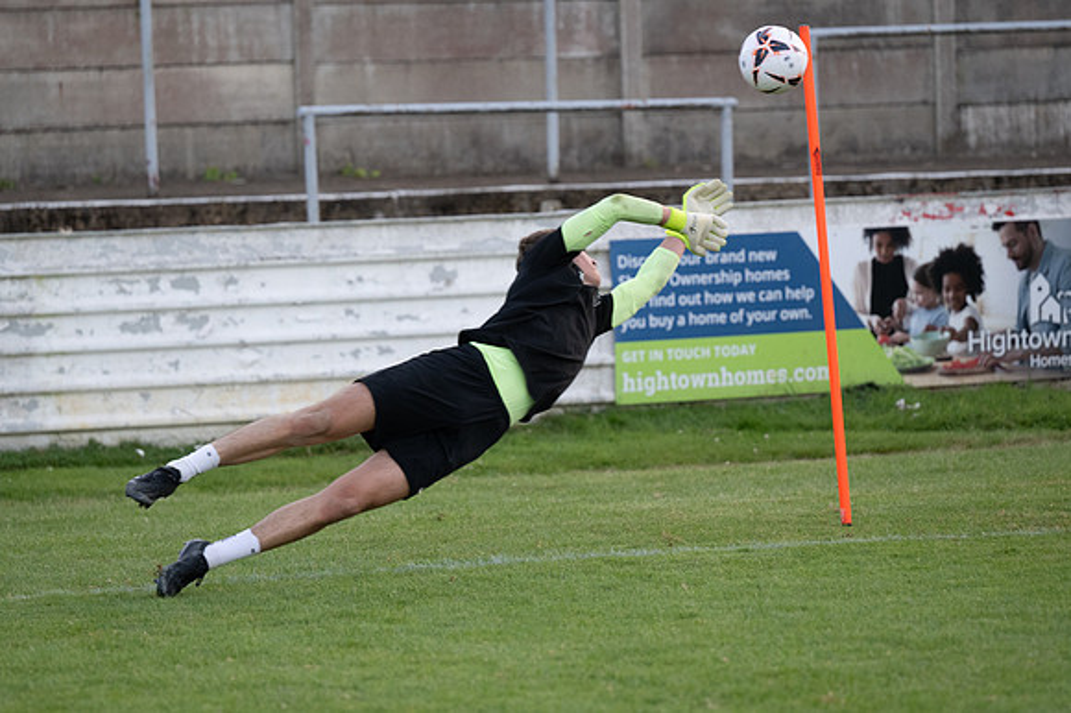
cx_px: 536
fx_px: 7136
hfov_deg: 8.6
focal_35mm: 240
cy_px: 356
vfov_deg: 5.7
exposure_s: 1/1000
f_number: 2.8
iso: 1000
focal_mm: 160
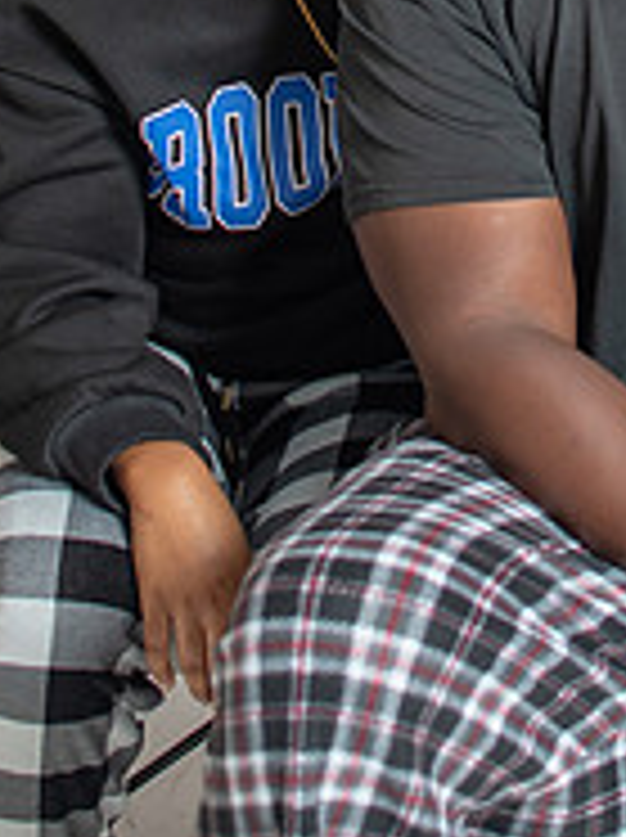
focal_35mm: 121
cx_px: 495
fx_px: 2924
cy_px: -140
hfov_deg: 12.2
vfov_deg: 15.7
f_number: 3.2
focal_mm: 35
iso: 100
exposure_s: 1/250
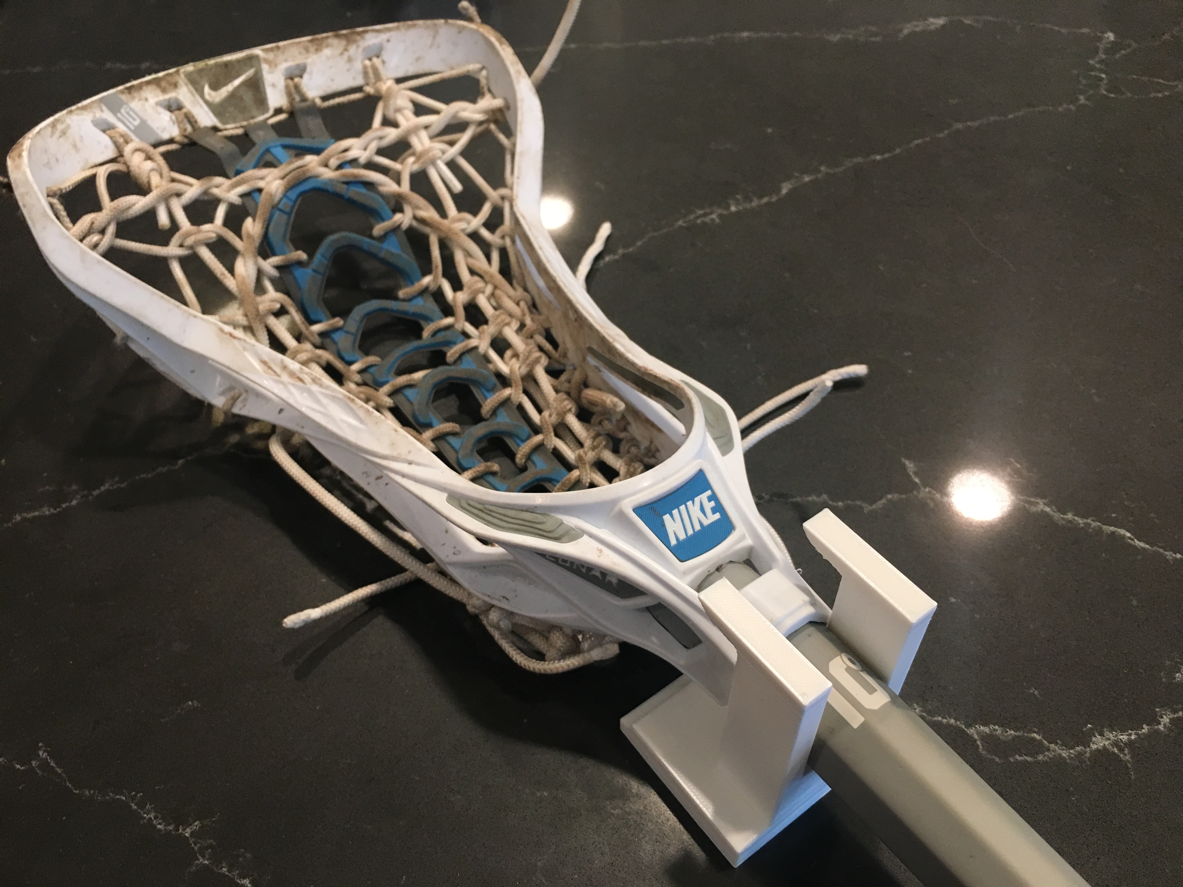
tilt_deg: -47.6
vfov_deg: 48.2
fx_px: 991
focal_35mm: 29
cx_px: 592
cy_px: 444
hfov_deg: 61.7
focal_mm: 4.15
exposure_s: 1/30
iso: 40
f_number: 2.2
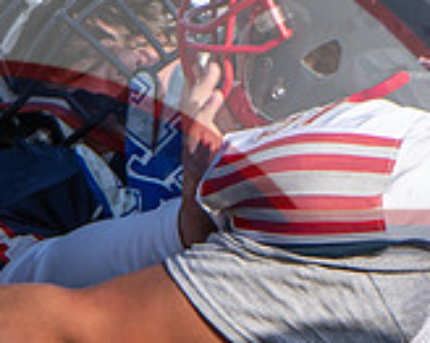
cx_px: 64
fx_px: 30767
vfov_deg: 0.6
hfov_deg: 0.8
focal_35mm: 2419
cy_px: 575
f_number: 4
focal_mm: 330
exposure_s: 1/1000
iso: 160
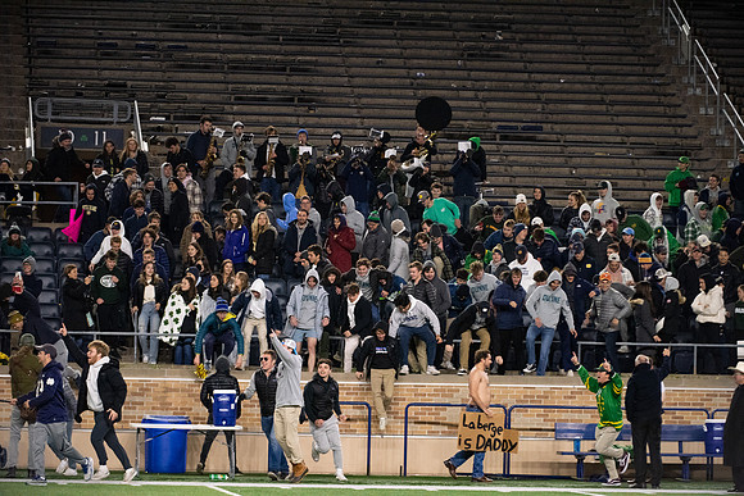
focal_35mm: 200
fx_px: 4134
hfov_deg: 10.3
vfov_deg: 6.9
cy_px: 248
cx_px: 372
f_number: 4
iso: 6400
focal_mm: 200
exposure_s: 1/500
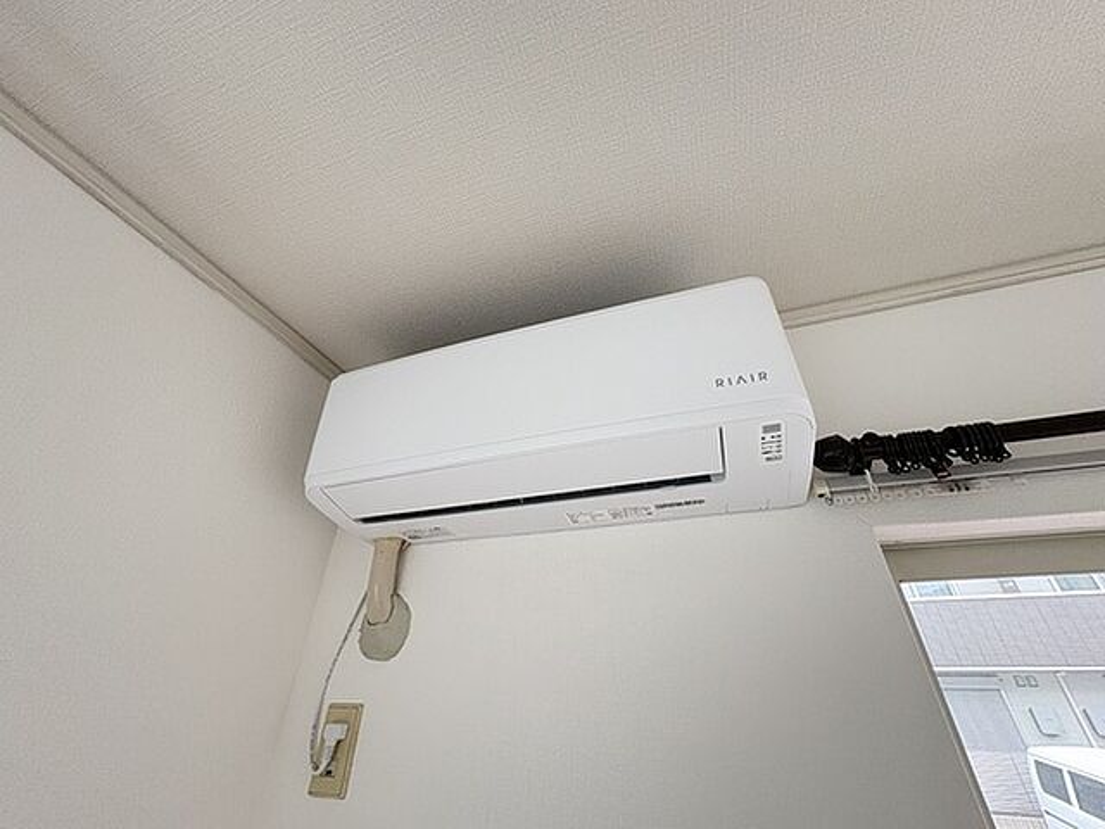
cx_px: 552
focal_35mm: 14
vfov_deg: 85.7
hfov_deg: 102.1
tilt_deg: +32.8
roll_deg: -0.6
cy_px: 414
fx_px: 447
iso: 200
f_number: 2.2
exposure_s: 1/65
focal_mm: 2.22
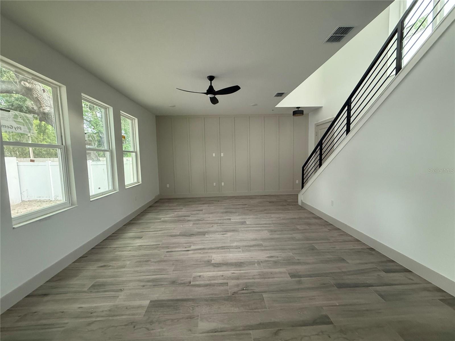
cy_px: 170
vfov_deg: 85.7
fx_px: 184
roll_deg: +1.4
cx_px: 228
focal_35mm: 14
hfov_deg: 102.1
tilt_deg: -4.7
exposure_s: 1/60
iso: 400
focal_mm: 2.22
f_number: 2.2
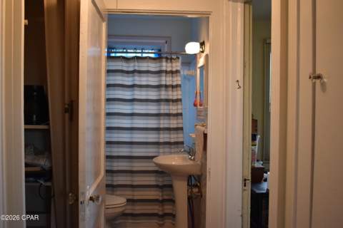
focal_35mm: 36
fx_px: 343
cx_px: 172
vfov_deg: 36.9
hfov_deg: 53.1
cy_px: 114
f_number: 3.8
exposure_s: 1/160
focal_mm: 24
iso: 800
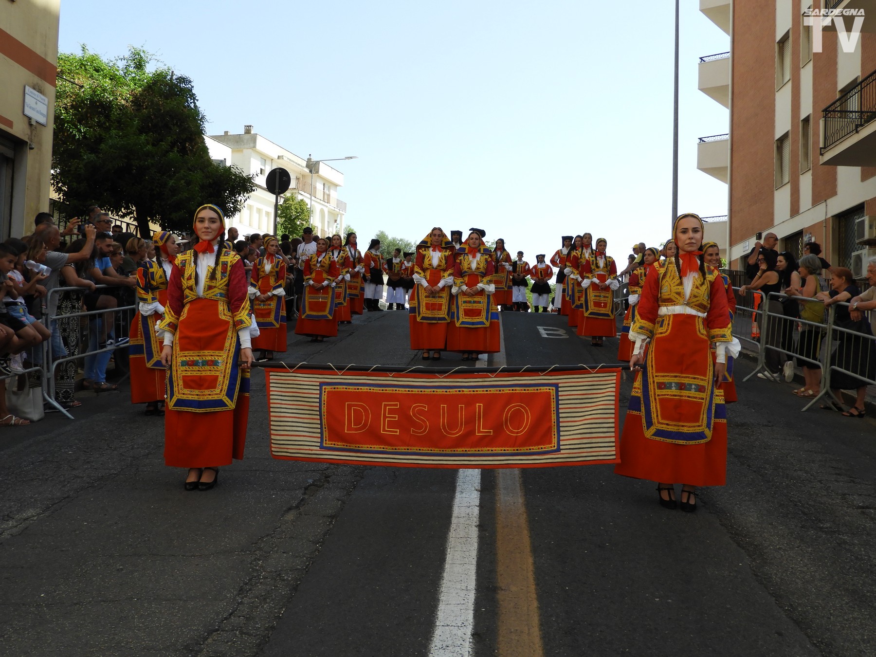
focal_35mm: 35
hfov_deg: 52.6
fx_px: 886
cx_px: 438
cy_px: 328
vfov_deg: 40.7
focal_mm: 6.3
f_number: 3.8
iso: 100
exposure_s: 1/500
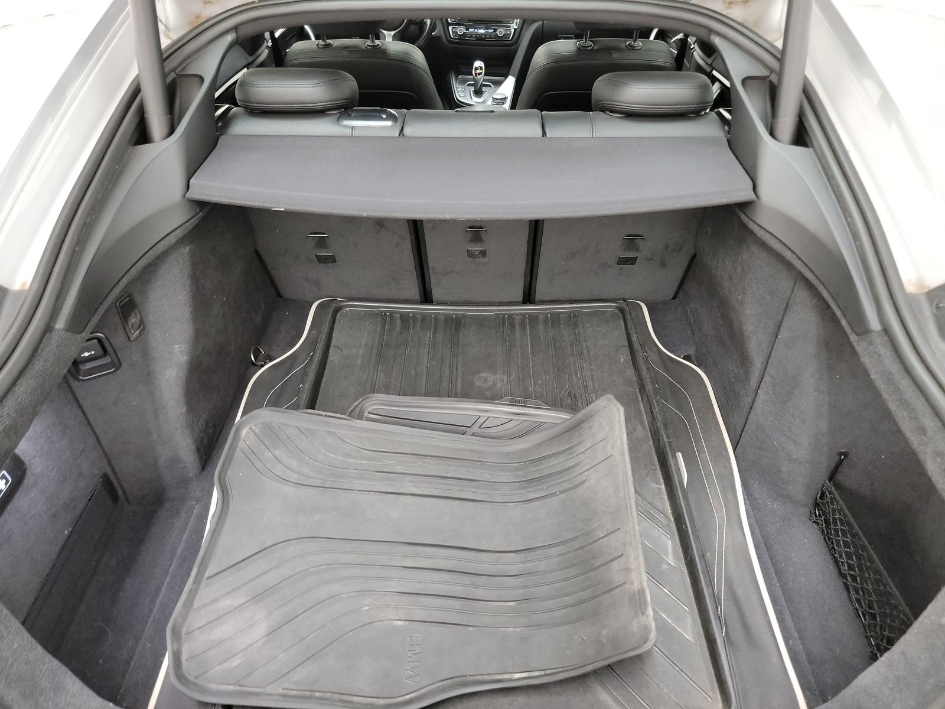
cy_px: 354
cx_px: 472
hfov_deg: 71.6
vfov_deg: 56.8
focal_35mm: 24
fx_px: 655
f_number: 1.8
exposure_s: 1/17
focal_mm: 6.7
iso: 850
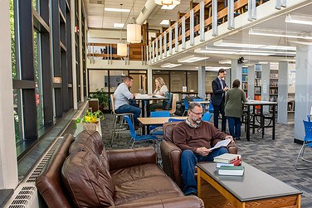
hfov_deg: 50.6
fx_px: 321
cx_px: 217
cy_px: 116
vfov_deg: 35.9
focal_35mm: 37
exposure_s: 1/160
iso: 1250
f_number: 5
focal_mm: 24
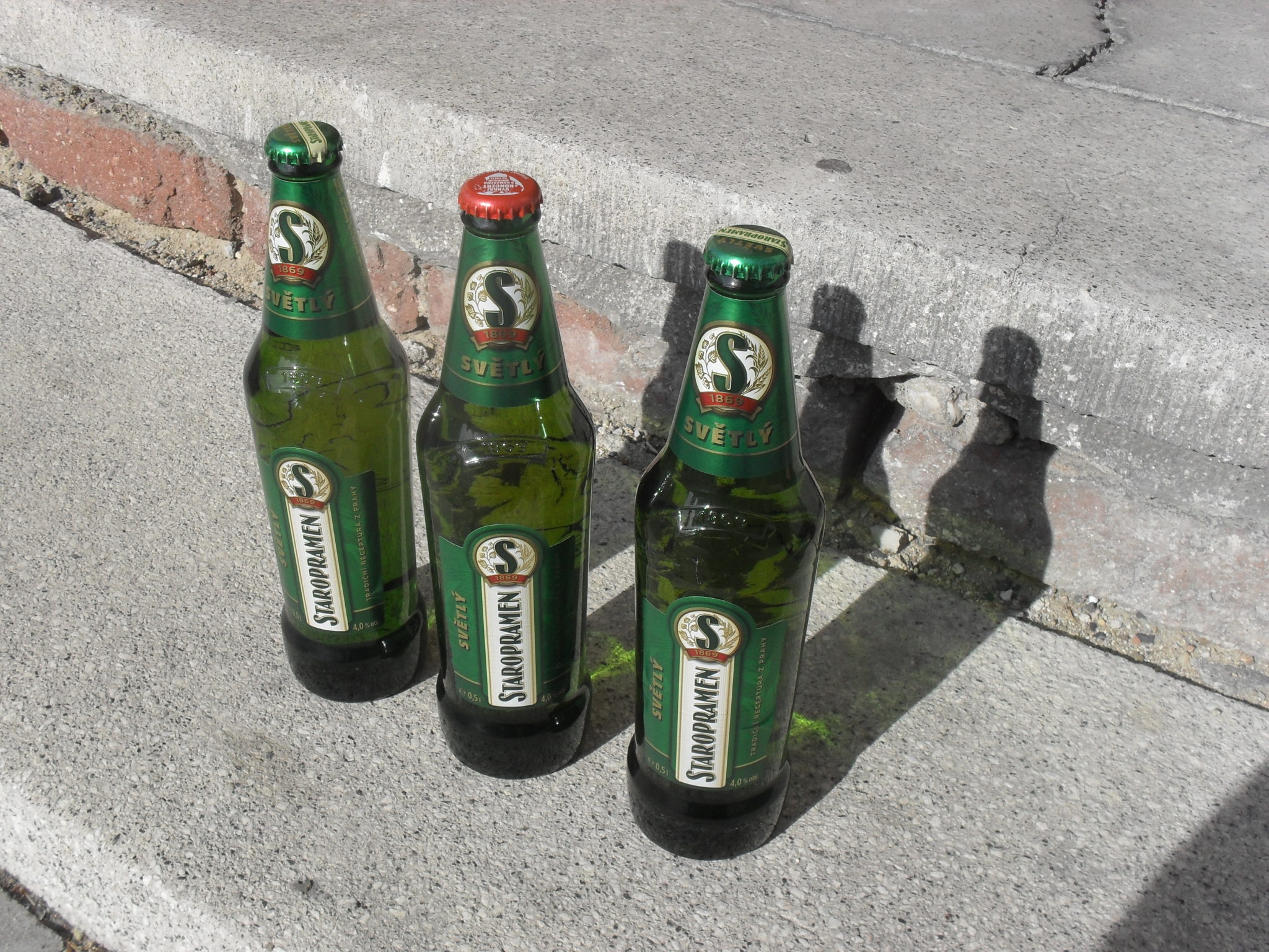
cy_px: 476
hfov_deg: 52.6
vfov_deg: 40.7
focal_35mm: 35
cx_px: 634
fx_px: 1283
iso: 100
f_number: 8.4
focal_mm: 6.3
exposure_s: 1/250
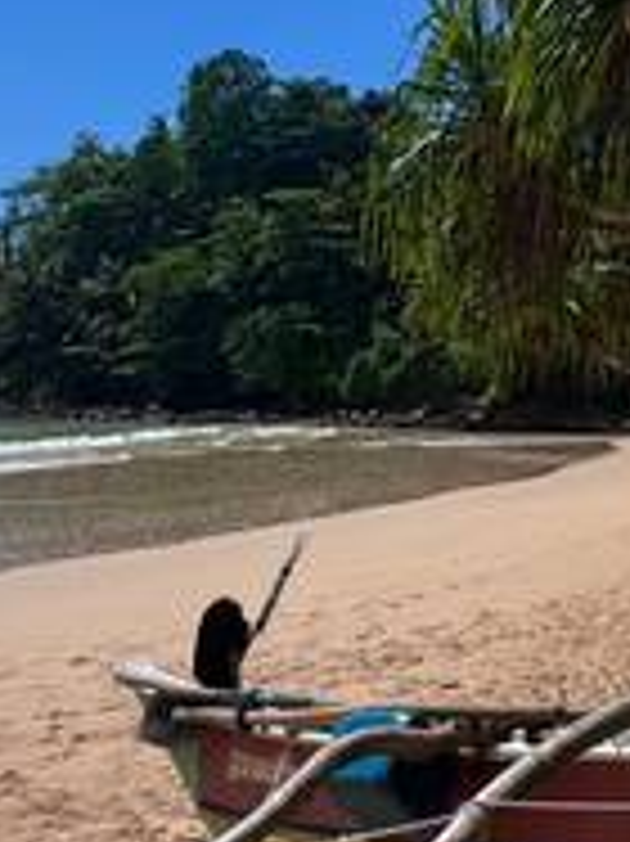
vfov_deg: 37.1
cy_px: 86
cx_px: 315
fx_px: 1166
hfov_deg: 30.2
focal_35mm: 48
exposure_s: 1/3390
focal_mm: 2.22
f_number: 2.2
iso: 50
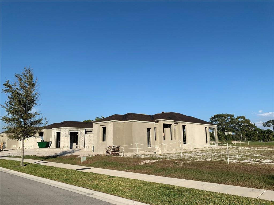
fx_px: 206
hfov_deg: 67.3
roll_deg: +0.5
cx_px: 137
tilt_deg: +11.0
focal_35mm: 26
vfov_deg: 53.1
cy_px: 102
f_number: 1.8
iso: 25
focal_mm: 4.25
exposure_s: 1/3185
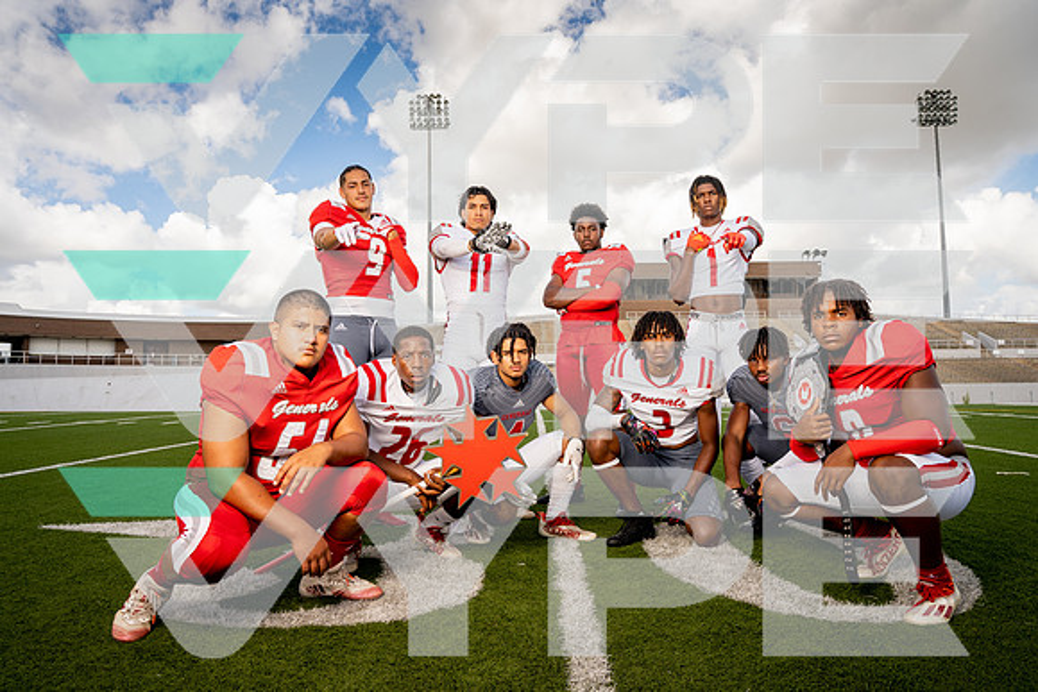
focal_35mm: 24
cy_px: 346
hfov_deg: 73.7
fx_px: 692
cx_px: 519
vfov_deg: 53.2
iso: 125
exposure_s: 1/250
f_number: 8
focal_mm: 24
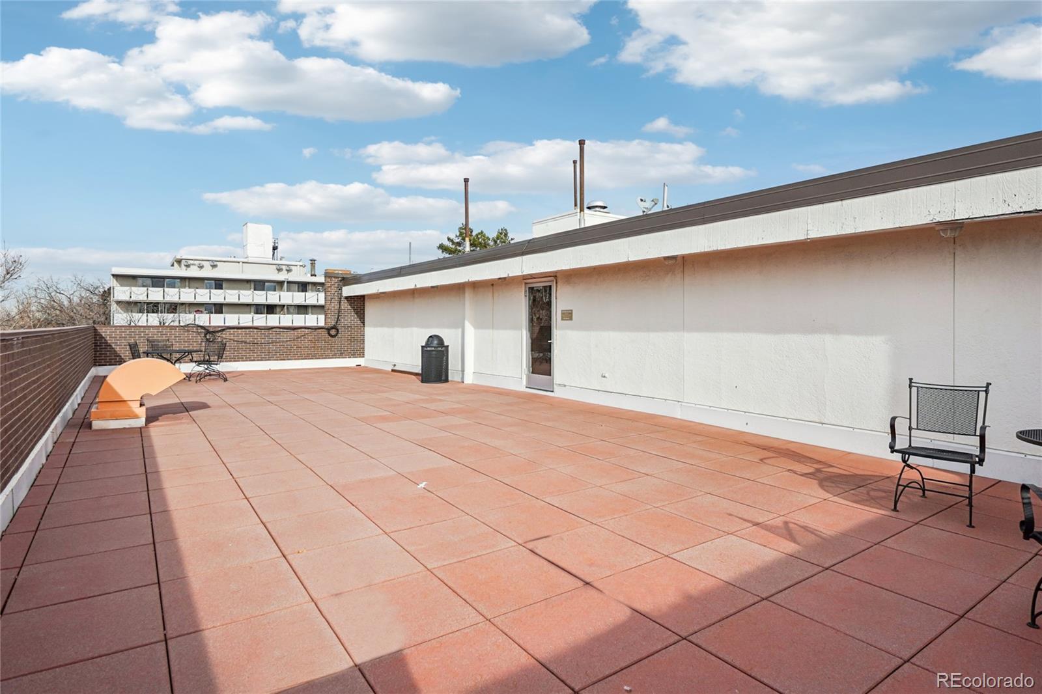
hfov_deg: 90.0
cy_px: 347
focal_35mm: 18
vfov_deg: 67.4
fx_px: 521
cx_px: 521
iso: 100
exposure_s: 1/320
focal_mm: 12
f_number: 8
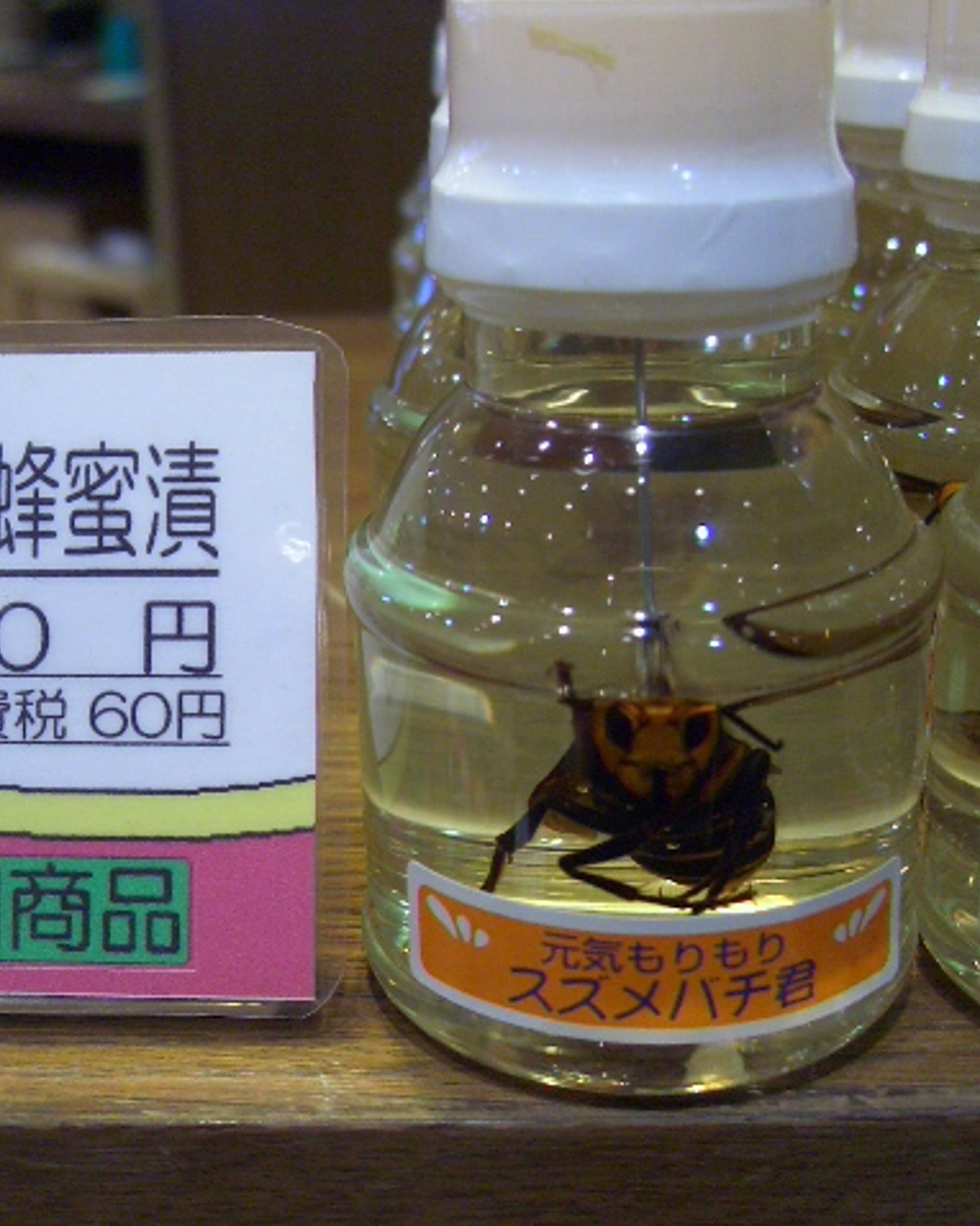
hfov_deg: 29.6
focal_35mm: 51
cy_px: 613
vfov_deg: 36.7
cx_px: 385
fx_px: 1850
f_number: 2.8
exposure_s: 1/100
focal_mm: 8
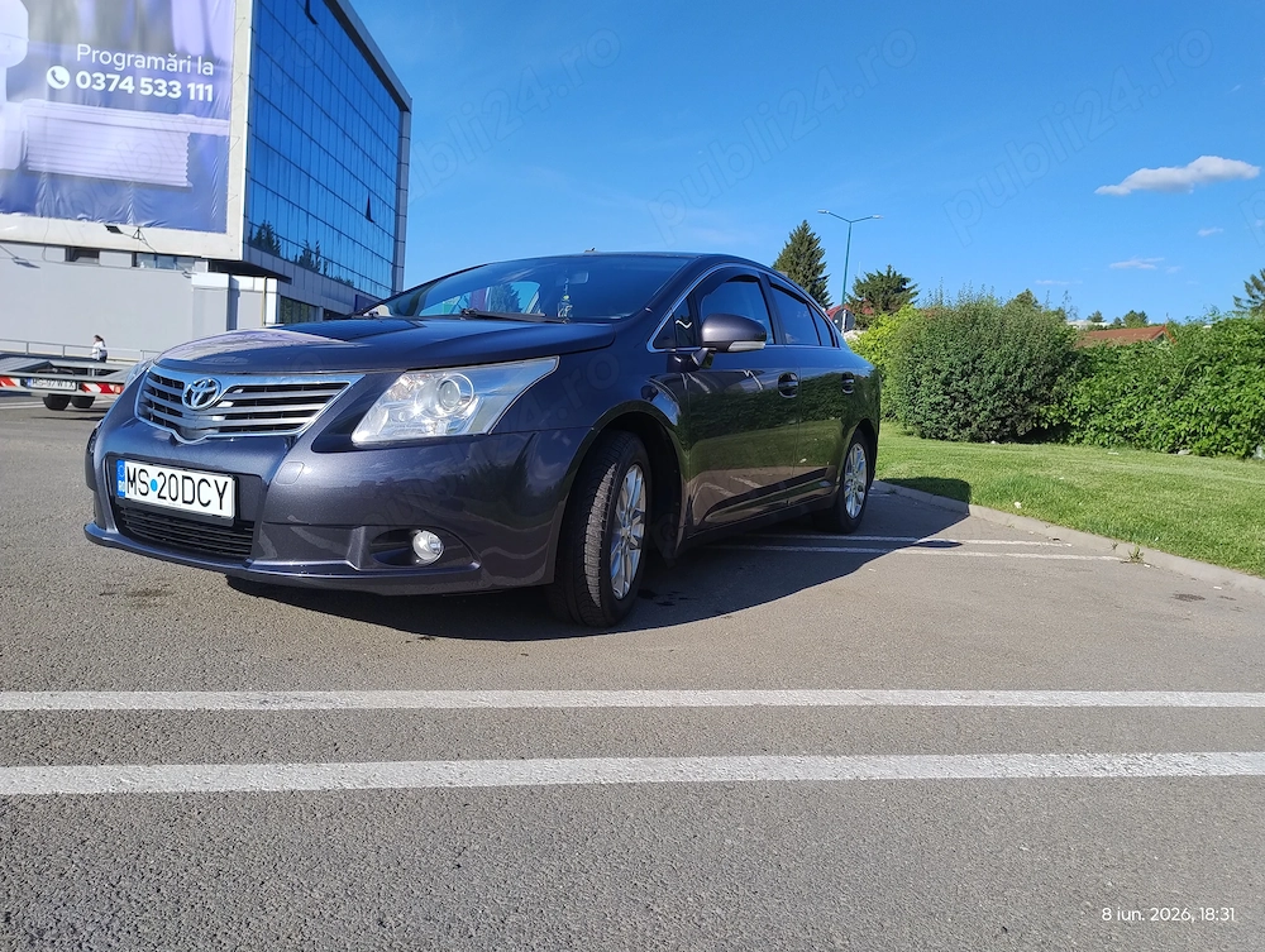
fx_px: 878
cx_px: 632
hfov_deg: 71.5
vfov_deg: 56.9
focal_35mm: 24
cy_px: 476
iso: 100
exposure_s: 1/1380
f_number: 1.8
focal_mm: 5.56
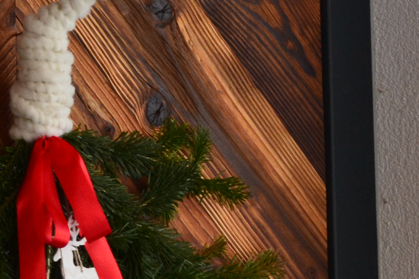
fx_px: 2281
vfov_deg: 7.0
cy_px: 251
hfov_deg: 10.4
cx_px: 457
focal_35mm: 196
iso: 400
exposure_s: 1/125
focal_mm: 32
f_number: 9
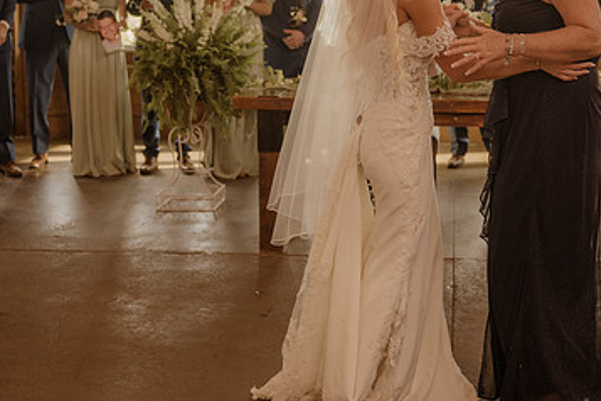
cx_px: 386
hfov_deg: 30.8
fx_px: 1085
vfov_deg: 20.8
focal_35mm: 65
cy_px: 107
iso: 1000
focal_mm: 40
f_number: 2.8
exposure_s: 1/250
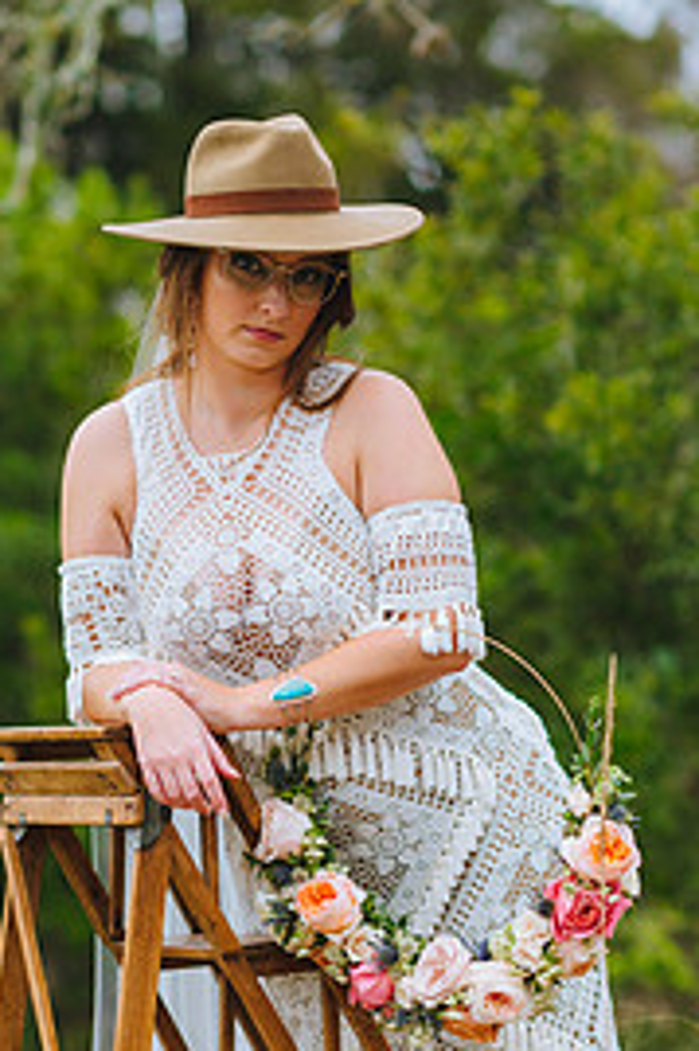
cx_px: 299
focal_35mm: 142
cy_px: 750
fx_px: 4141
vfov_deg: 14.4
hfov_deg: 9.6
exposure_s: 1/1000
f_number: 2
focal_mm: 85
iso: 320
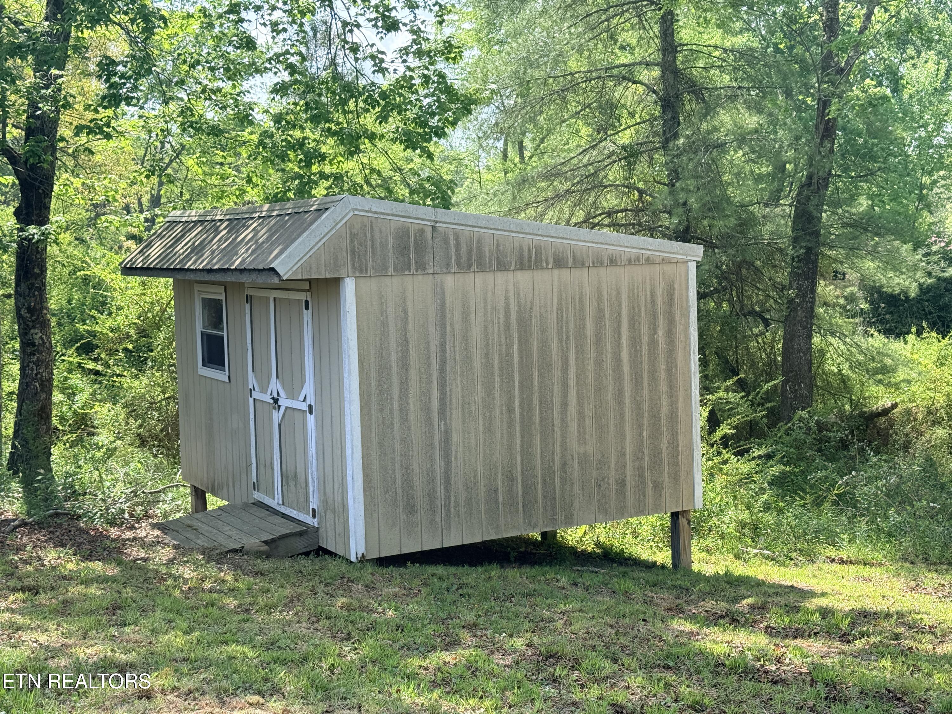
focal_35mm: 48
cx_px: 476
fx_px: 1320
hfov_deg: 39.7
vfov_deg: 30.3
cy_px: 357
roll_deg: +1.6
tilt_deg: -3.7
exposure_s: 1/1678
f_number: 1.78
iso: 100
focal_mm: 6.76
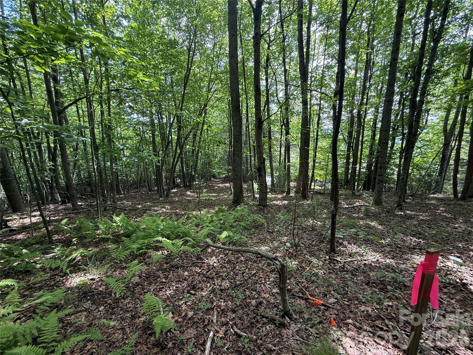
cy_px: 178
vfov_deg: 85.7
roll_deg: +2.1
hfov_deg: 102.1
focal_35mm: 14
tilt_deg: -14.5
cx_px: 236
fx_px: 191
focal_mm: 2.22
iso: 80
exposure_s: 1/99
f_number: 2.2
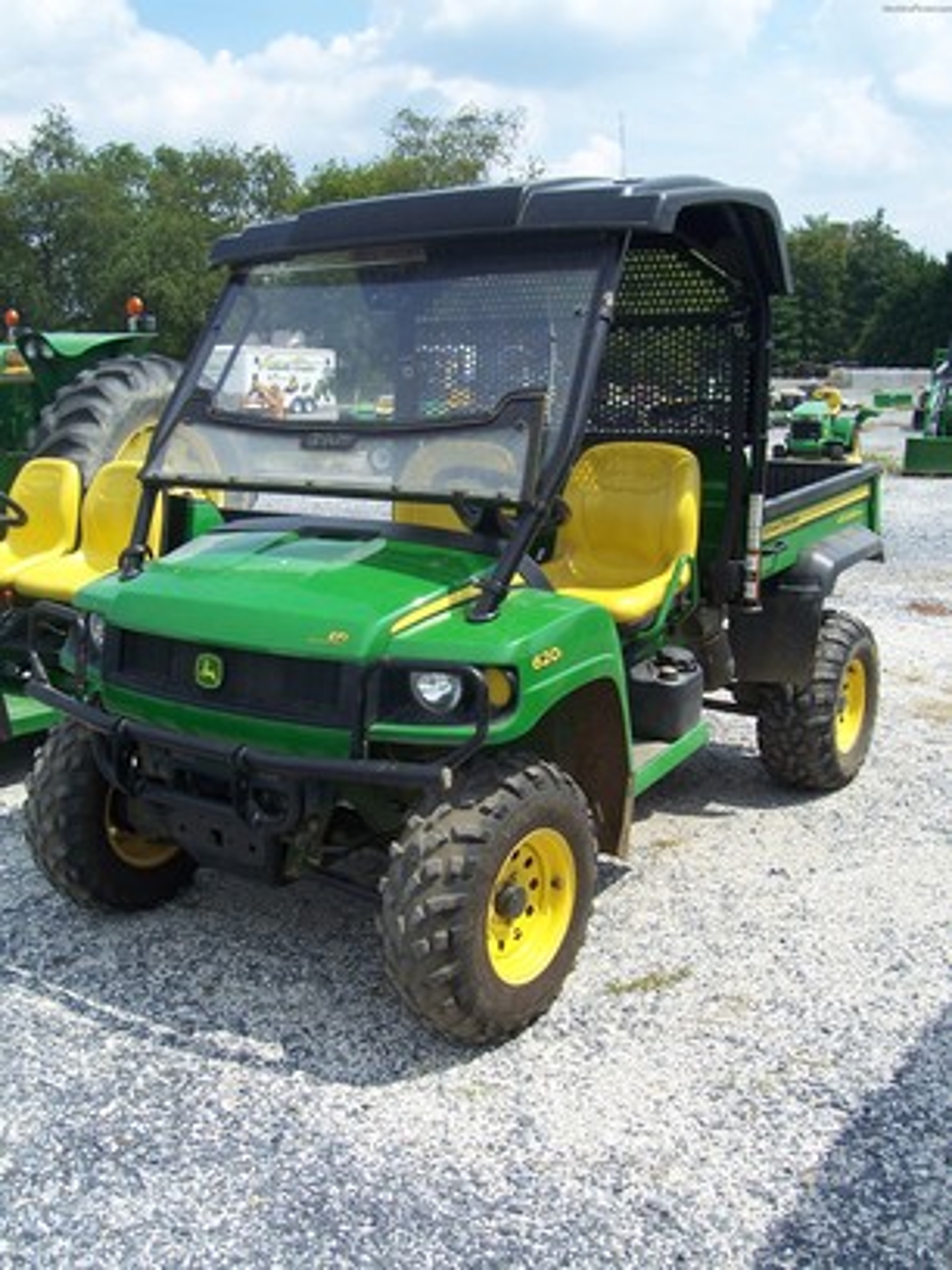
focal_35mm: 34
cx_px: 476
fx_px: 1247
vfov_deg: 54.0
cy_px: 635
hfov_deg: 41.8
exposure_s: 1/350
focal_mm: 5.6
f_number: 5.6
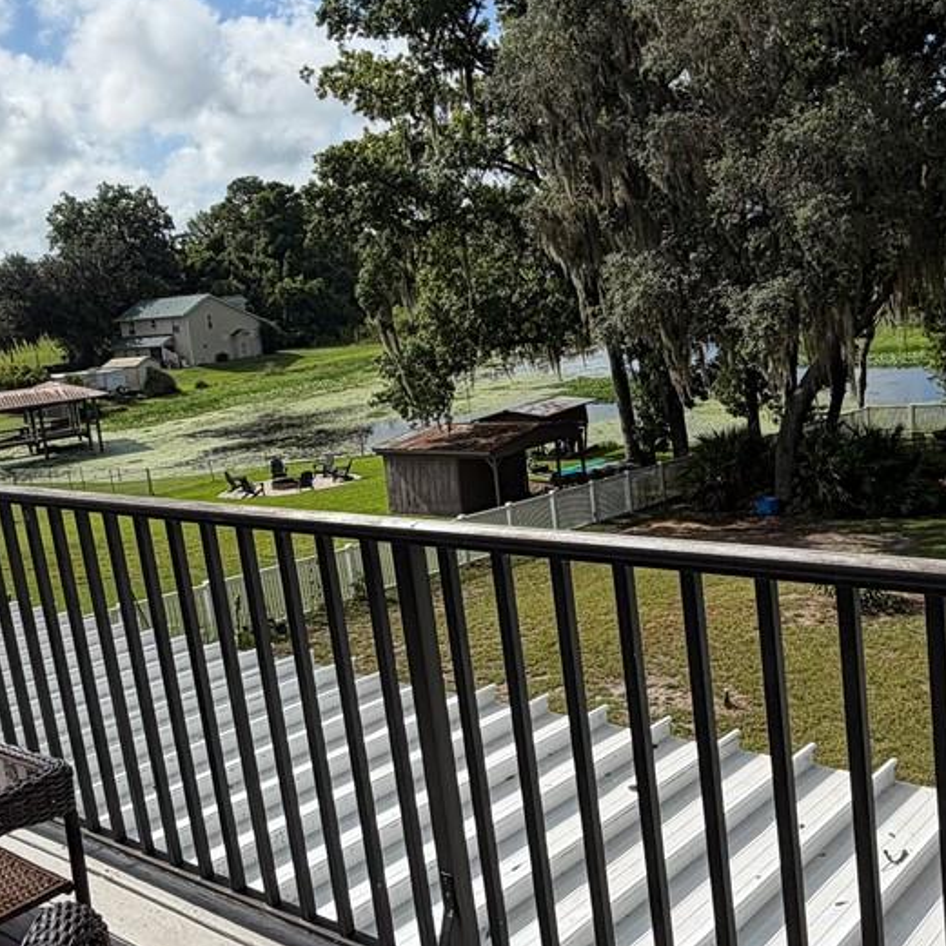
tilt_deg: -8.3
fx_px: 1175
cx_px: 517
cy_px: 438
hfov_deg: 43.8
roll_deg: +7.0
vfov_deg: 43.8
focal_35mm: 38
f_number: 2.2
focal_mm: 2.22
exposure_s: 1/1572
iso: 20
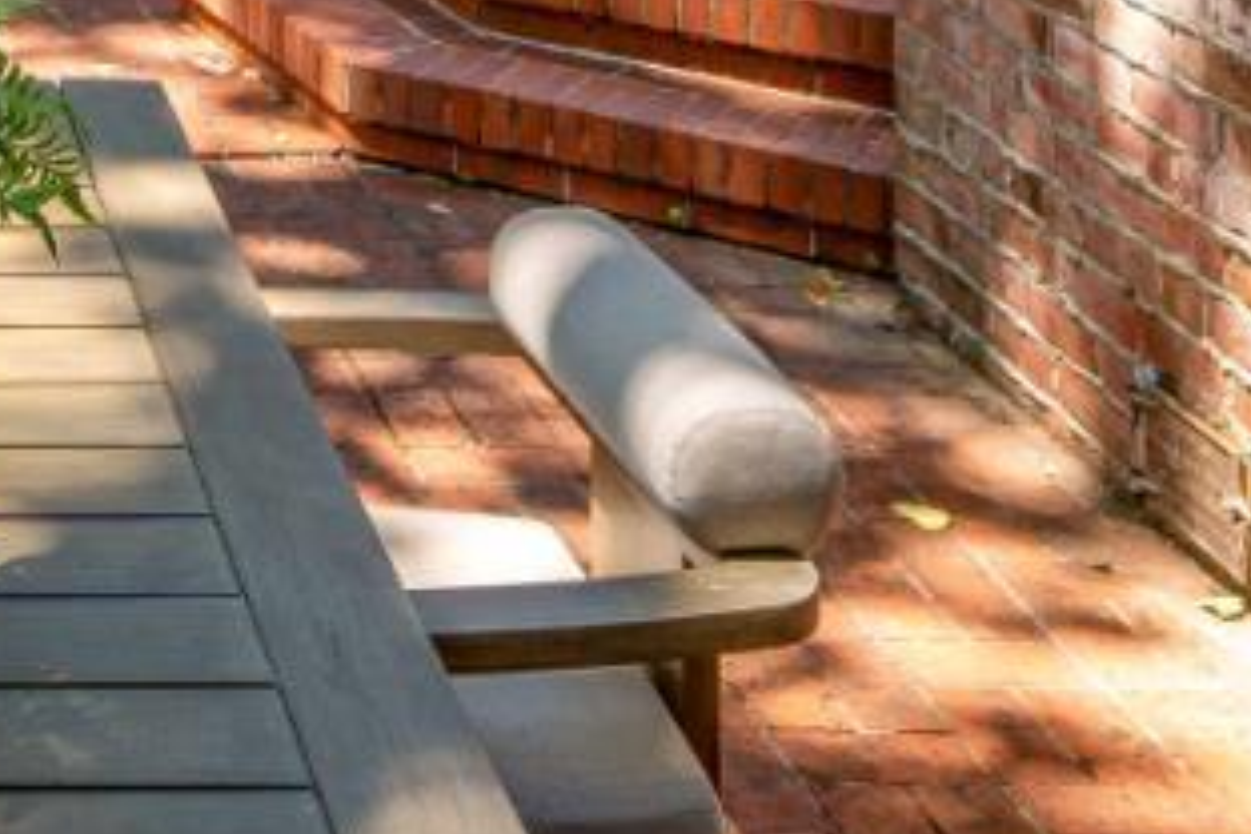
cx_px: -257
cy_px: -577
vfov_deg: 15.6
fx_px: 2676
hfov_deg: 23.9
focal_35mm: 77
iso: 400
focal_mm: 16
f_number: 11
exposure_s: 1/100
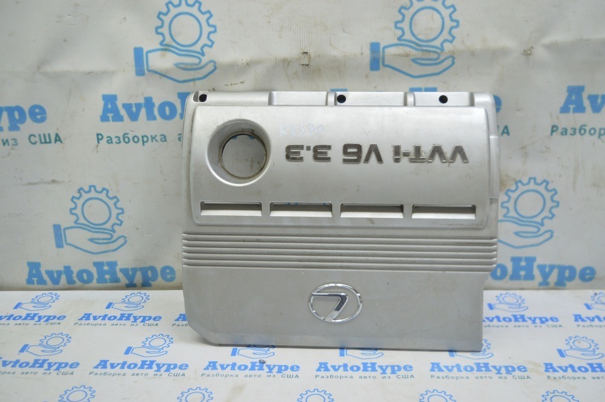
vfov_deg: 35.4
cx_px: 302
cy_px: 201
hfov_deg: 51.3
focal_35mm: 38
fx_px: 630
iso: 400
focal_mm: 25
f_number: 4
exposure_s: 1/40
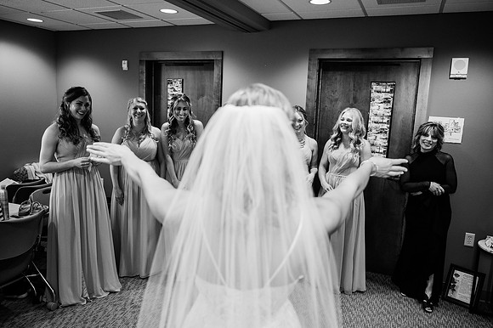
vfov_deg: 46.4
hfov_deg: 65.5
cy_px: 164
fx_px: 383
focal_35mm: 28
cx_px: 246
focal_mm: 28
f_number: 2.8
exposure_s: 1/200
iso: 1000
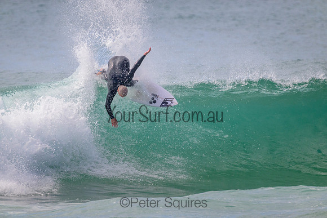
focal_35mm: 800
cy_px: 109
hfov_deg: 2.6
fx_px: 7268
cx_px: 164
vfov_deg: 1.7
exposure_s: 1/2000
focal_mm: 800
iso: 1250
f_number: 11
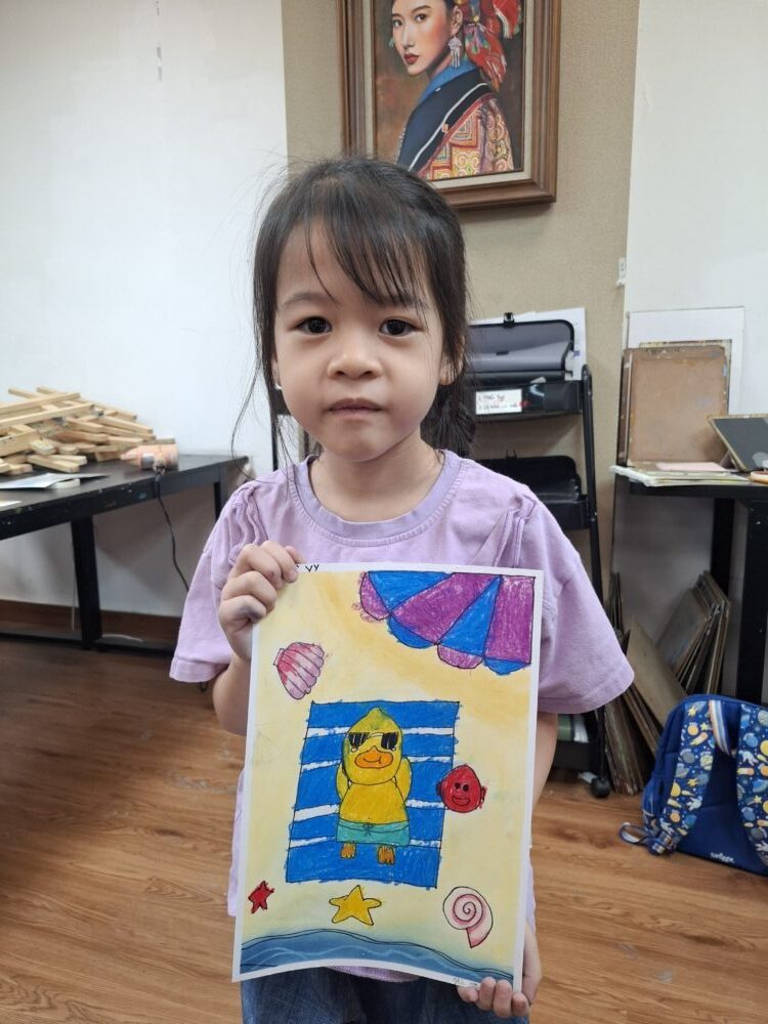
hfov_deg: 58.9
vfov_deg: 73.9
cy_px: 512
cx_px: 384
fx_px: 680
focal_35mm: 23
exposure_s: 1/100
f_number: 1.8
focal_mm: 5.54
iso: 160
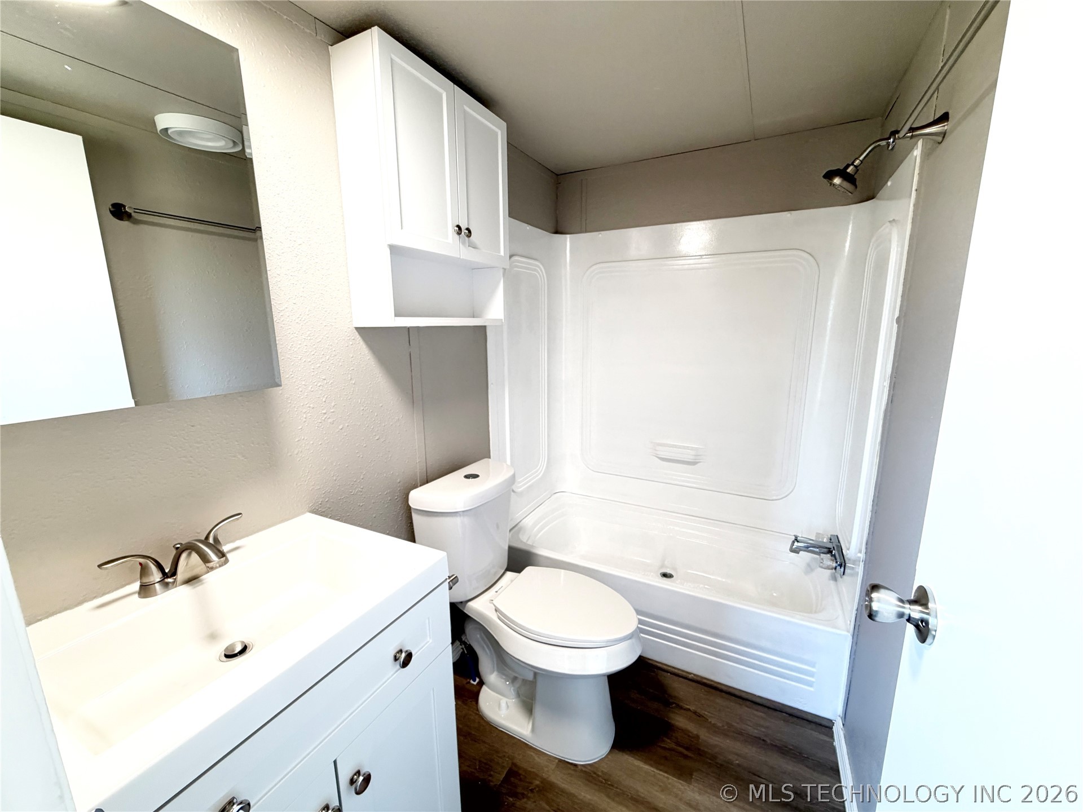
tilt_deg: -10.4
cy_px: 406
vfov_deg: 85.7
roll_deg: +0.8
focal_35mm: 14
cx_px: 542
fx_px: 438
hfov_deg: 102.1
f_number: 2.2
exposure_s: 1/60
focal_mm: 2.22
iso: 320
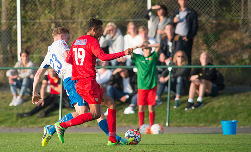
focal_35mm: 622
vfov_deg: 2.1
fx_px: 4215
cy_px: 64
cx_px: 76
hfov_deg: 3.4
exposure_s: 1/1250
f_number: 4
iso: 400
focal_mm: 420
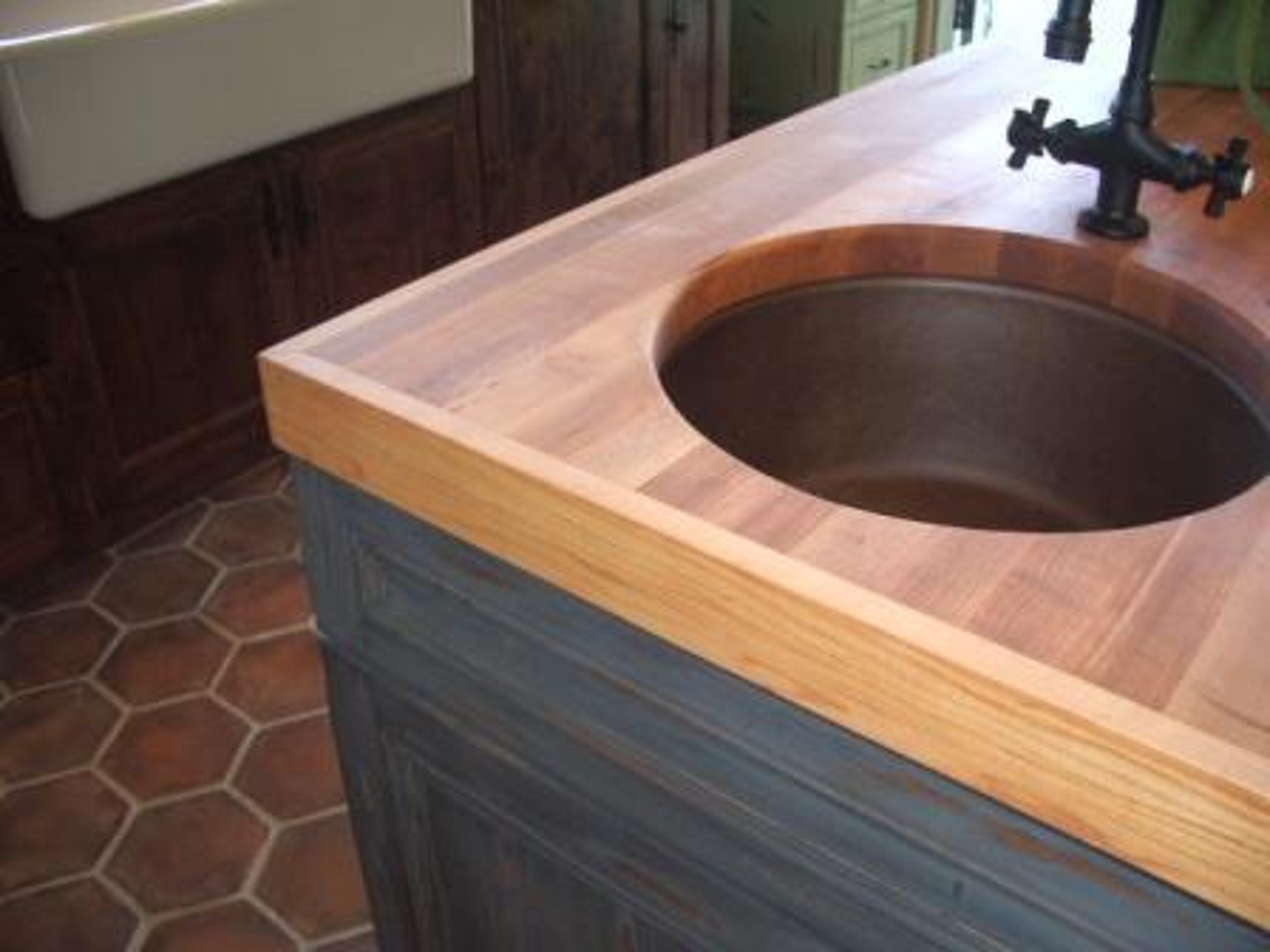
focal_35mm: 35
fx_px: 1284
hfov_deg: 52.6
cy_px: 476
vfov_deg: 40.7
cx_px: 635
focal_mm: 5.8
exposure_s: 1/40
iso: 100
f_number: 2.6
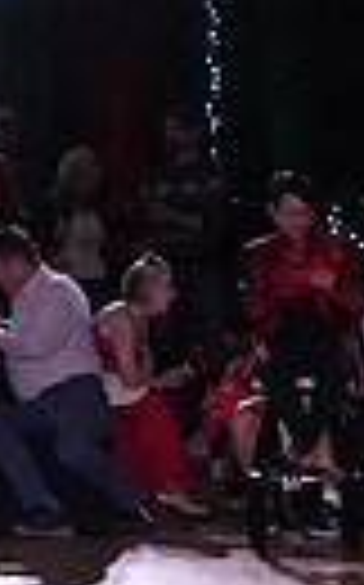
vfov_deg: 9.9
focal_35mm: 209
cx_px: 966
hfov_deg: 5.9
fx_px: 3325
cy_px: 713
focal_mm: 46
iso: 5000
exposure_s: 1/320
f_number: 8
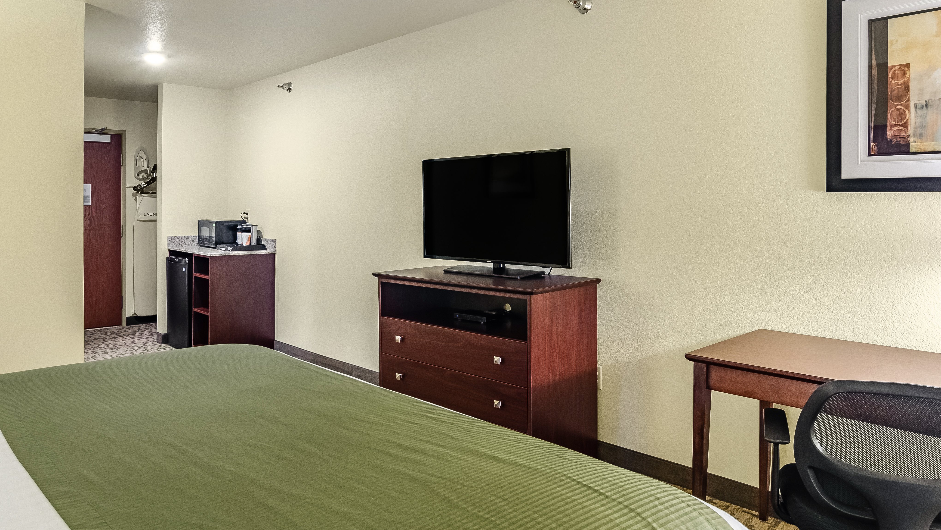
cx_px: 412
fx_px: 615
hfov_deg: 74.6
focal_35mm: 25
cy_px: 221
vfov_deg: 46.4
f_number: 8
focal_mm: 13
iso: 400
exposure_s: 1/13
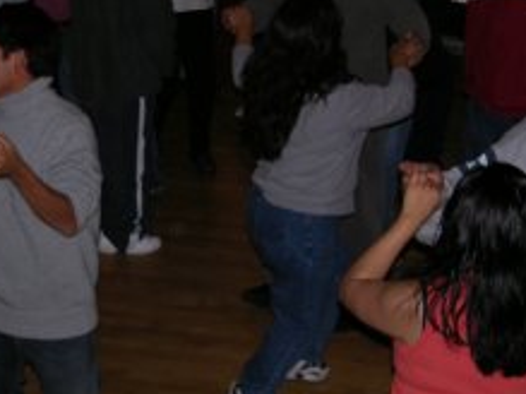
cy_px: 210
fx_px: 1352
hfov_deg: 21.8
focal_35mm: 89
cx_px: 135
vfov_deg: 16.6
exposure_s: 1/60.1
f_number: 2.8
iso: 50
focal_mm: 8.9
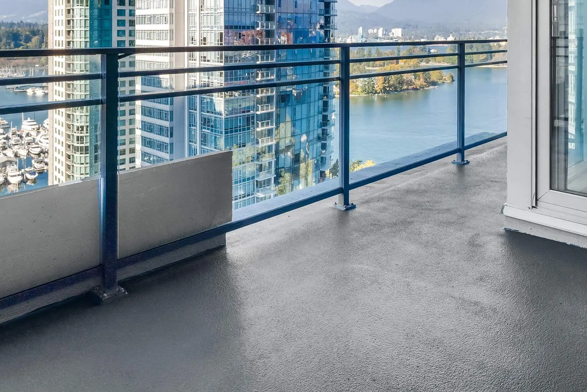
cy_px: 13
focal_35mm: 28
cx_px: 381
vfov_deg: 41.2
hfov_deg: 64.1
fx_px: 457
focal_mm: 9
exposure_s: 1/250
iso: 250
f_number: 9
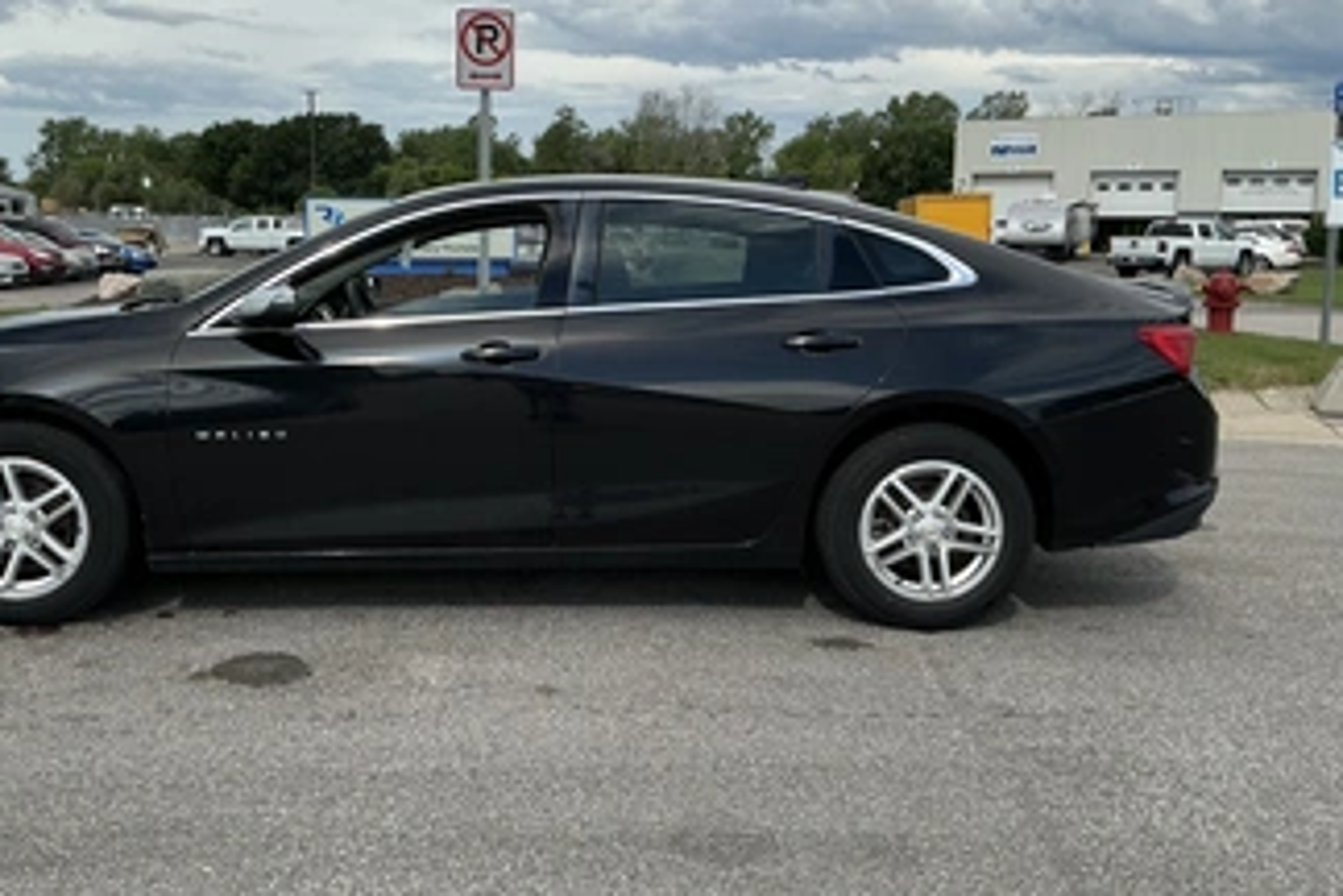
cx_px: 551
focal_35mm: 36
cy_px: 407
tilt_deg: -3.9
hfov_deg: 52.8
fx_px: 1343
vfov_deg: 36.8
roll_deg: -0.4
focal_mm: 3
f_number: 1.8
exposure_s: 1/1626
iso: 25
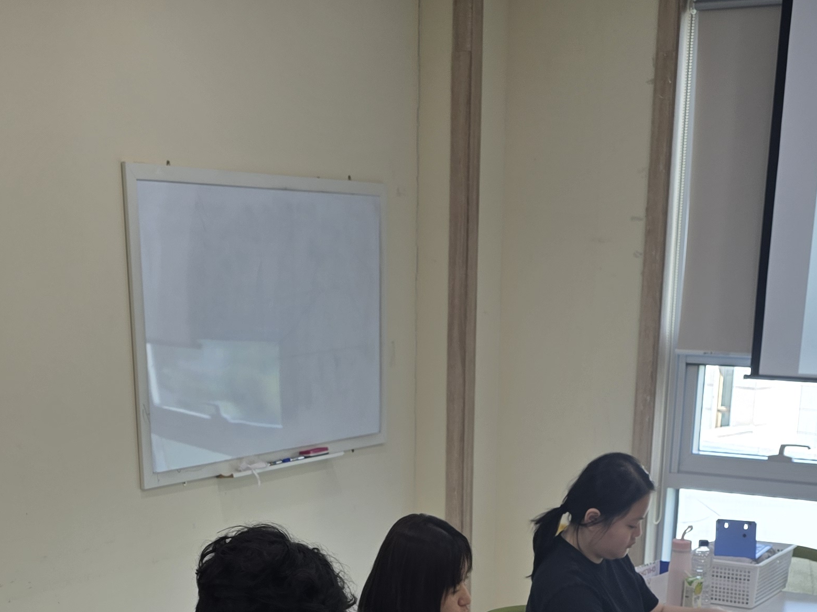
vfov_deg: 23.0
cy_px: 713
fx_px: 1392
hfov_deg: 32.7
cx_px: 442
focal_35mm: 59
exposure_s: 1/120
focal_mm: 6.3
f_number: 1.7
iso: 40
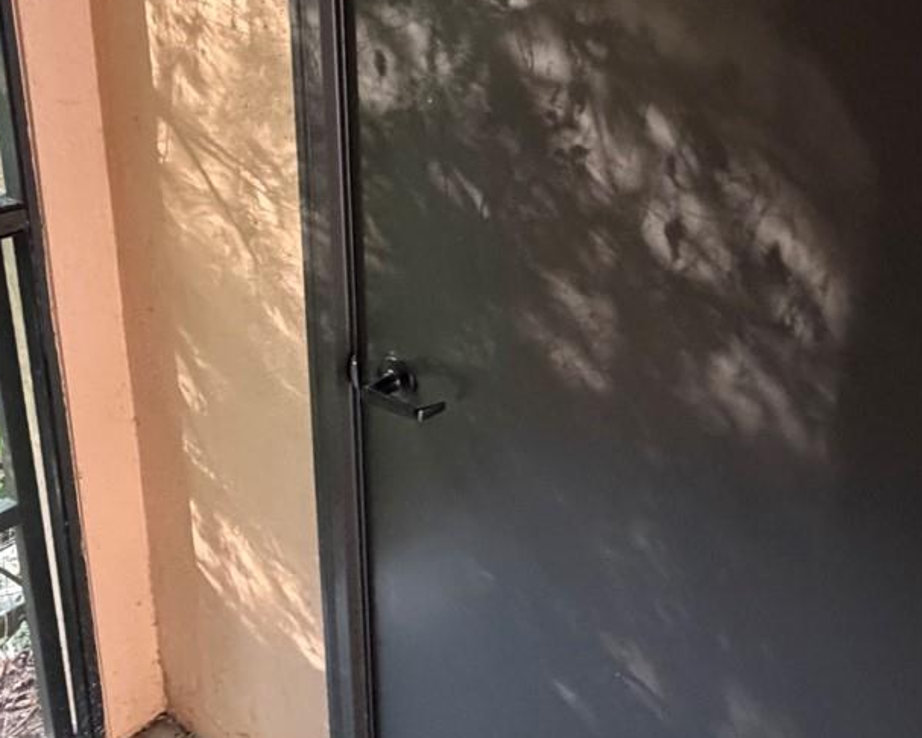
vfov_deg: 39.7
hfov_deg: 50.2
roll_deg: -0.3
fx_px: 983
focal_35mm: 36
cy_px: 161
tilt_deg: -12.9
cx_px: 515
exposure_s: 1/60
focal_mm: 2.22
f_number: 2.2
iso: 1000
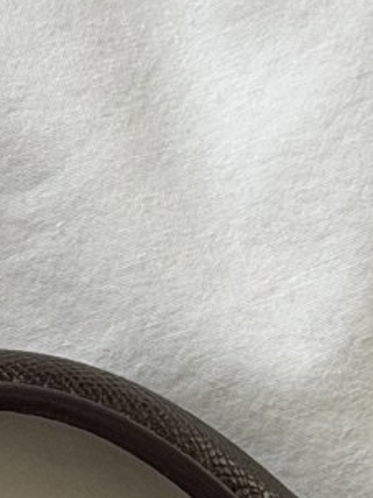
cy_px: 1047
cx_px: -475
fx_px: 4558
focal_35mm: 317
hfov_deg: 4.6
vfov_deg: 6.1
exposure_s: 1/400
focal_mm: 6.76
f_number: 1.78
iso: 64
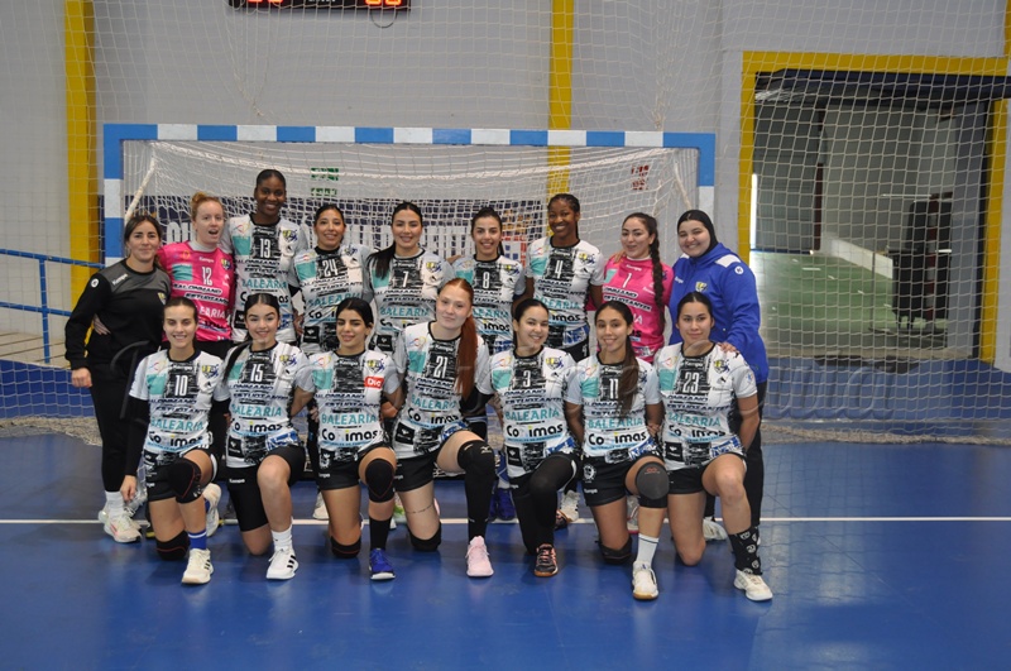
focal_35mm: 39
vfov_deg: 34.1
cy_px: 336
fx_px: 1094
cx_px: 506
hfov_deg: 49.6
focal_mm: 26
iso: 800
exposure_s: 1/60
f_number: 4
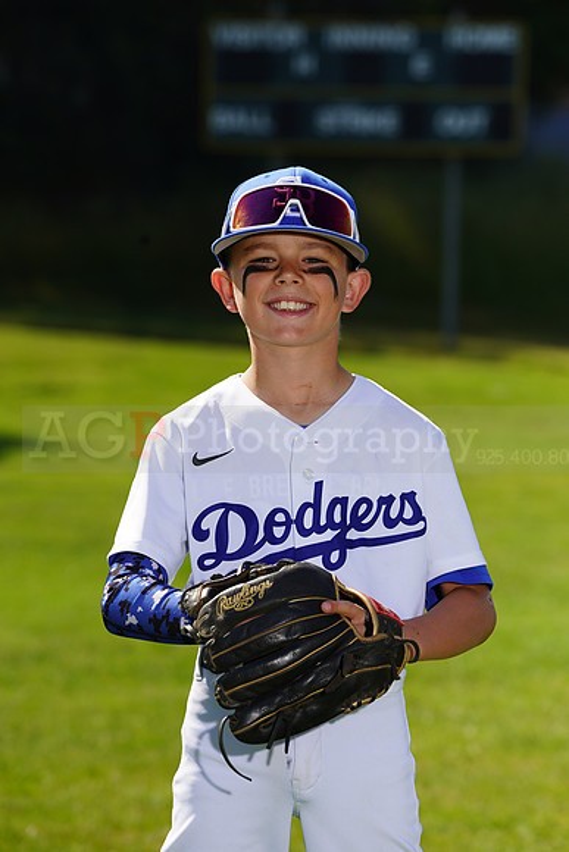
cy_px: 426
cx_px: 284
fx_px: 4952
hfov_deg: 6.6
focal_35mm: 209
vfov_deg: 9.8
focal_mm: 209
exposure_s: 1/250
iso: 100
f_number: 8
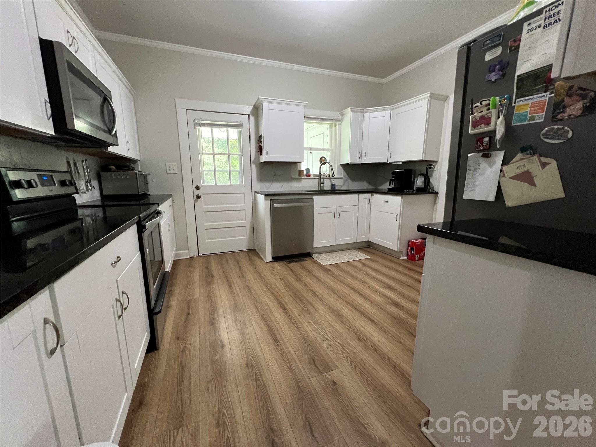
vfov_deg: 89.9
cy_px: 224
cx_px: 298
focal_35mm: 13
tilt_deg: -10.9
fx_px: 224
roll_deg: +0.9
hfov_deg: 106.2
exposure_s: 1/60
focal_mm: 1.57
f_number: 1.8
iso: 500
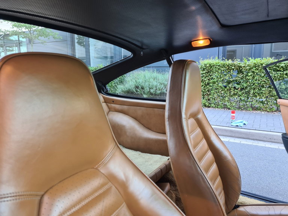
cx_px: 144
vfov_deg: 53.1
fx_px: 216
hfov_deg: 67.3
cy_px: 108
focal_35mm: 26
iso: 80
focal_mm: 5.4
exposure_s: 1/50
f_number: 1.8
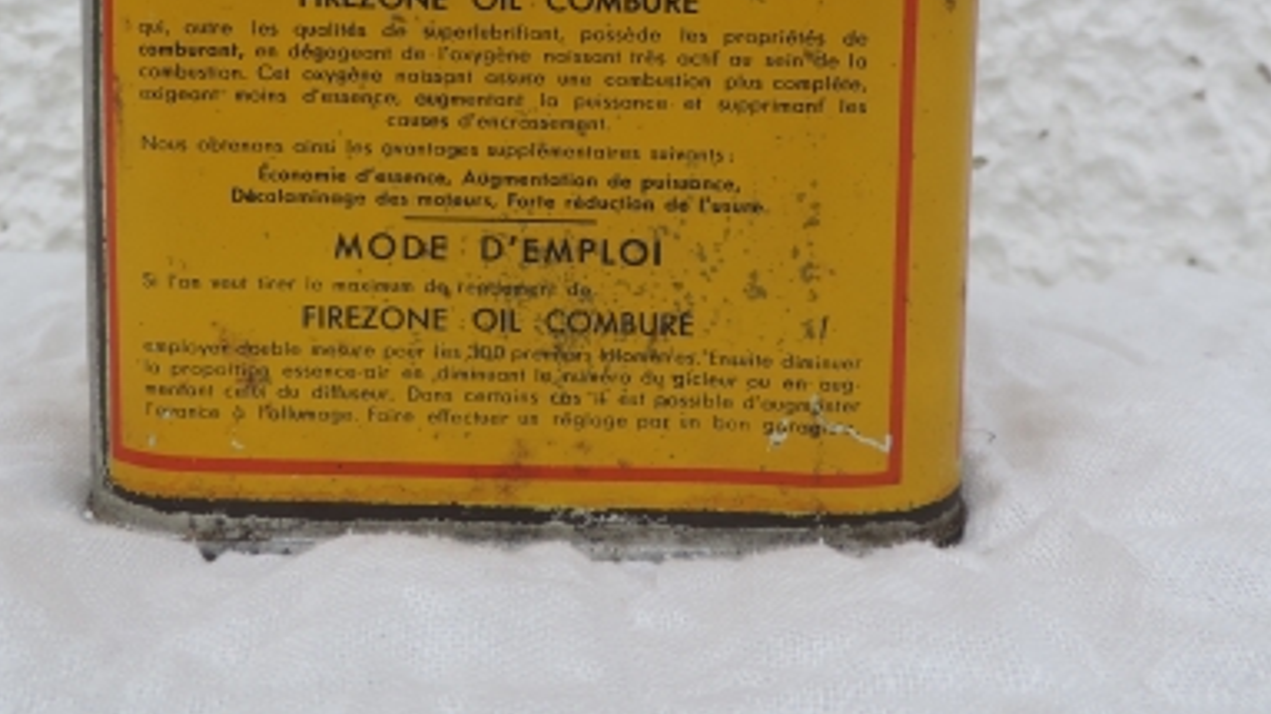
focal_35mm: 41
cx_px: 548
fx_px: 1381
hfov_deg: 49.3
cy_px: 96
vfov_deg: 28.1
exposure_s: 1/250
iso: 80
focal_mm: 4.3
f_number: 3
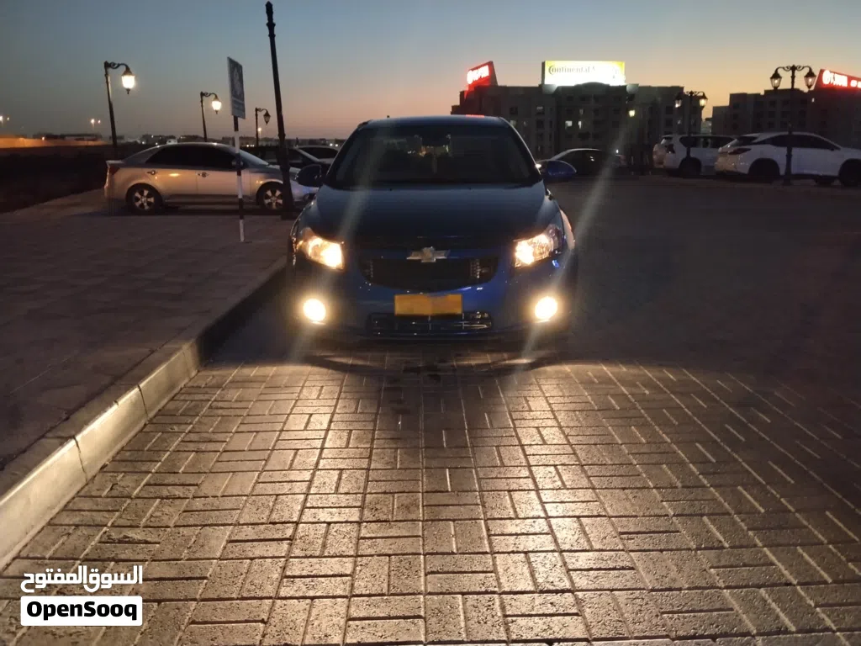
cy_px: 323
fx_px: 721
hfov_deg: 61.7
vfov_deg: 48.2
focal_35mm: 29
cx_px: 430
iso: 640
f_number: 1.8
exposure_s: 1/20
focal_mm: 4.22
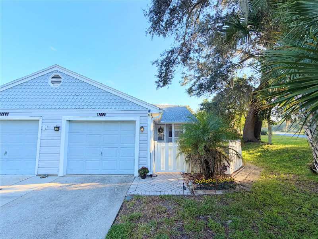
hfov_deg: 102.1
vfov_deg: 85.7
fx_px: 129
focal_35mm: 14
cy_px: 120
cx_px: 159
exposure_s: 1/502
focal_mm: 2.22
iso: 64
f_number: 2.2
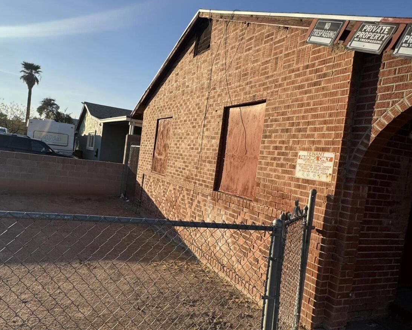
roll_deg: -5.7
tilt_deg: -1.7
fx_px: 305
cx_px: 153
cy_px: 169
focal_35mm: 25
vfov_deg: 56.8
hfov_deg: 67.0
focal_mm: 2.22
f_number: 2.2
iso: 50
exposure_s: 1/1748
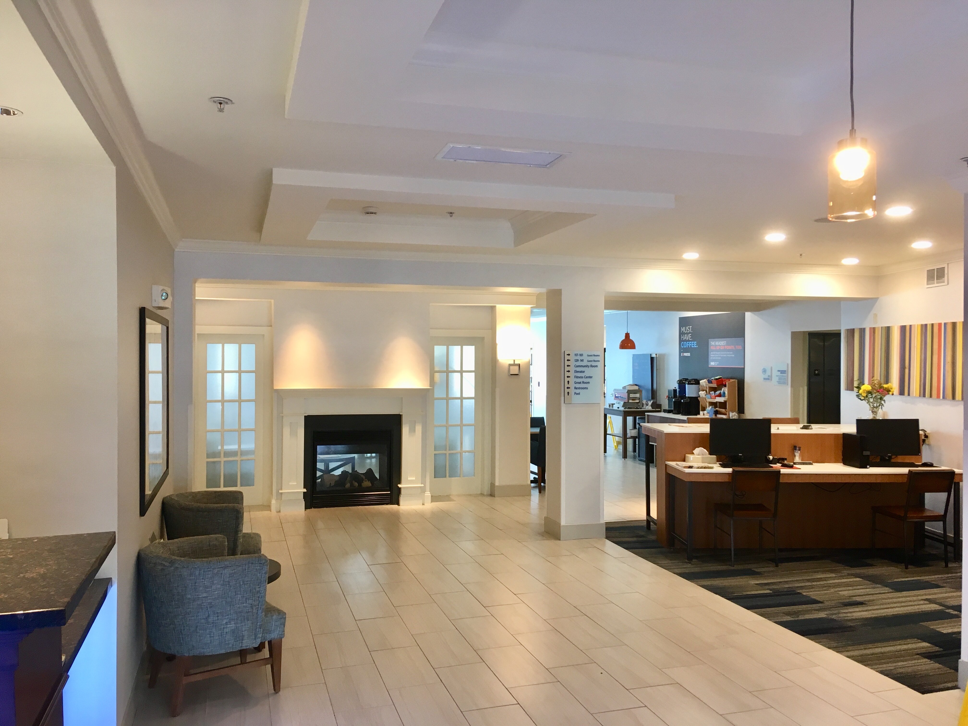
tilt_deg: -0.1
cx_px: 484
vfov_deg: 48.2
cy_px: 363
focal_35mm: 29
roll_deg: +0.2
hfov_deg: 61.7
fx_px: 811
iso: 64
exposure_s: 1/30
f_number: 2.2
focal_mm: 4.15
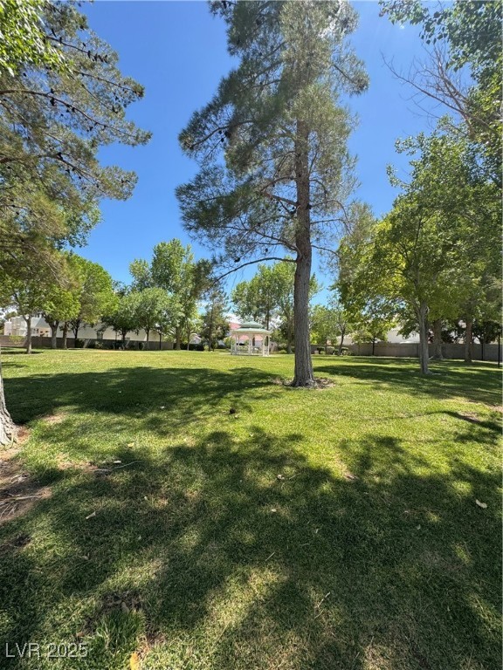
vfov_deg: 102.1
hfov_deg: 85.7
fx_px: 271
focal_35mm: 14
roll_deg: -1.3
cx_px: 252
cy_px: 335
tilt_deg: +1.5
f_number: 2.2
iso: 40
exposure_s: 1/899
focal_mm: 2.22
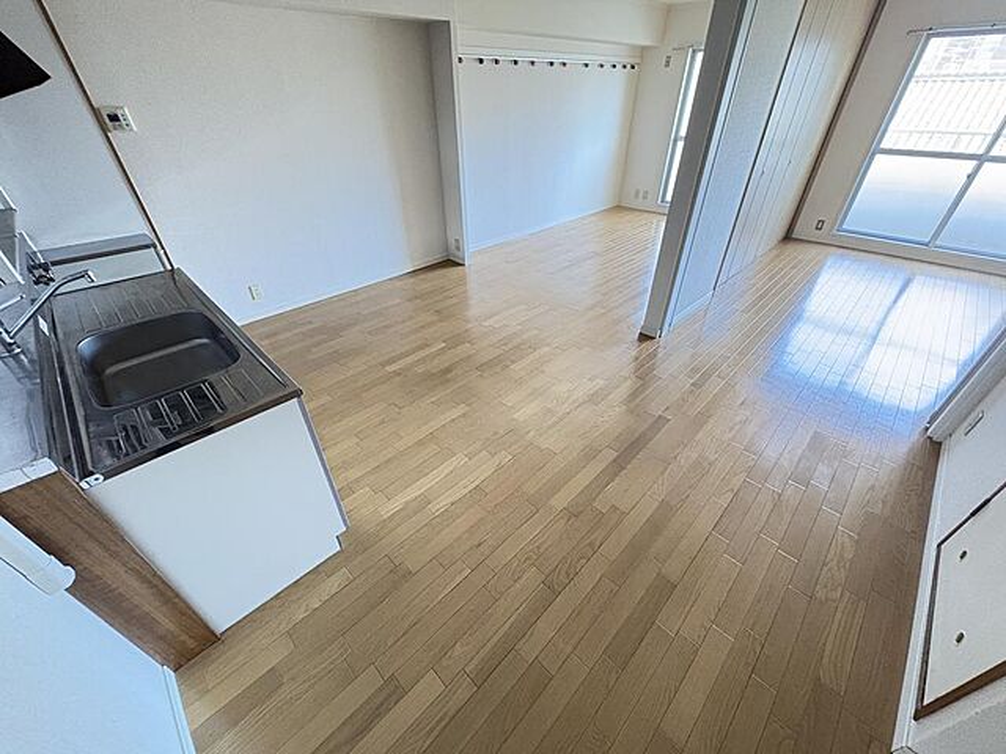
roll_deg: +0.9
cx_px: 503
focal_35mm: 14
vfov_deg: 85.7
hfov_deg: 102.1
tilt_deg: -35.3
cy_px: 377
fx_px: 407
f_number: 2.2
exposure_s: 1/60
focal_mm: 2.22
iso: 800
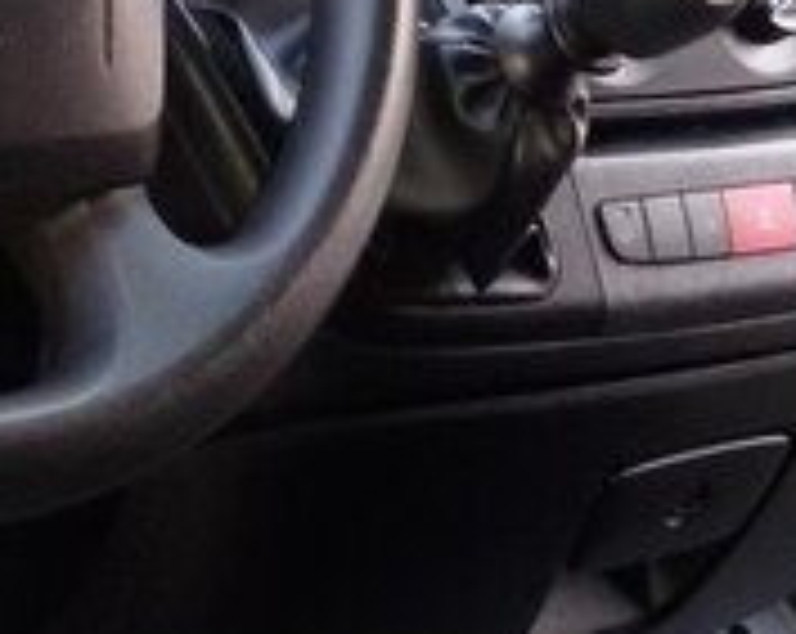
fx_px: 2658
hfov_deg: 16.8
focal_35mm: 113
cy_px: -200
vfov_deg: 13.1
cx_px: 108
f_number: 2.4
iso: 125
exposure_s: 1/25
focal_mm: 2.93
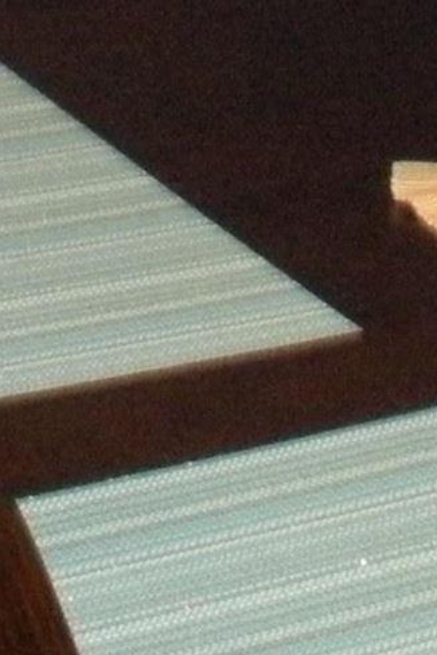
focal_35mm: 236
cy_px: -861
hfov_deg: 5.8
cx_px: 214
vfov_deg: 8.1
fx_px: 4294
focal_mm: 6.3
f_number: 3.5
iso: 423
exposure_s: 1/60
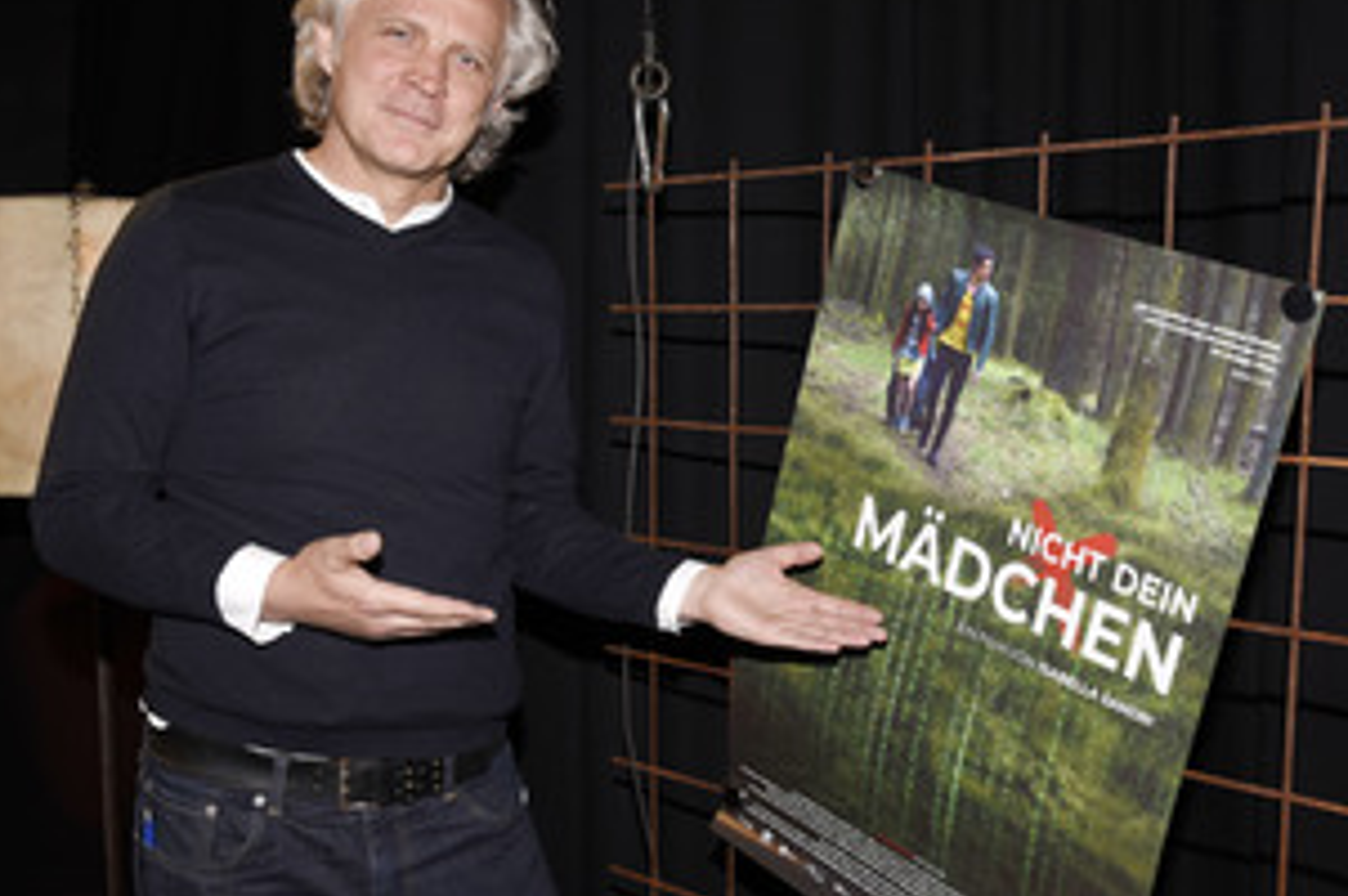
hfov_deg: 43.5
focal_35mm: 45
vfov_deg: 29.8
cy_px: 497
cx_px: 786
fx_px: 1683
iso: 160
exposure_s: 1/125
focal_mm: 30
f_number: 6.3
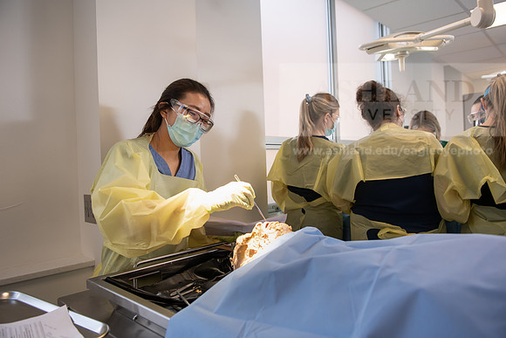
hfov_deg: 67.4
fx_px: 380
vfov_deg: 48.0
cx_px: 253
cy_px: 169
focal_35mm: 27
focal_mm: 27
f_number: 4
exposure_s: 1/200
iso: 400
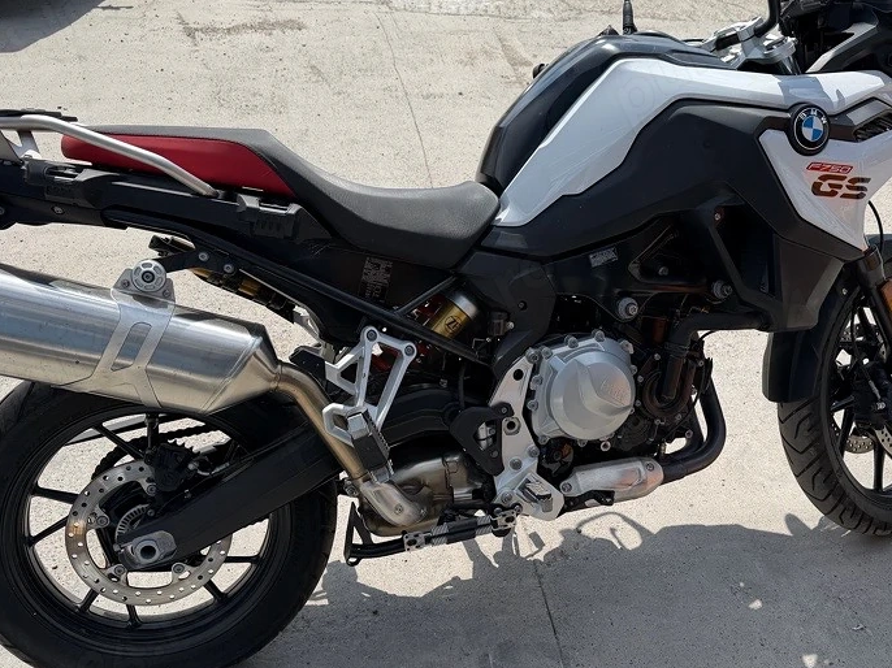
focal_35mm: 35
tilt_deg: -32.6
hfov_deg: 52.5
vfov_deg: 40.6
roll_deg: -2.1
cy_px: 363
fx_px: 902
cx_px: 502
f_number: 1.78
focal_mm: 6.76
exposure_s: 1/4167
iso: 80
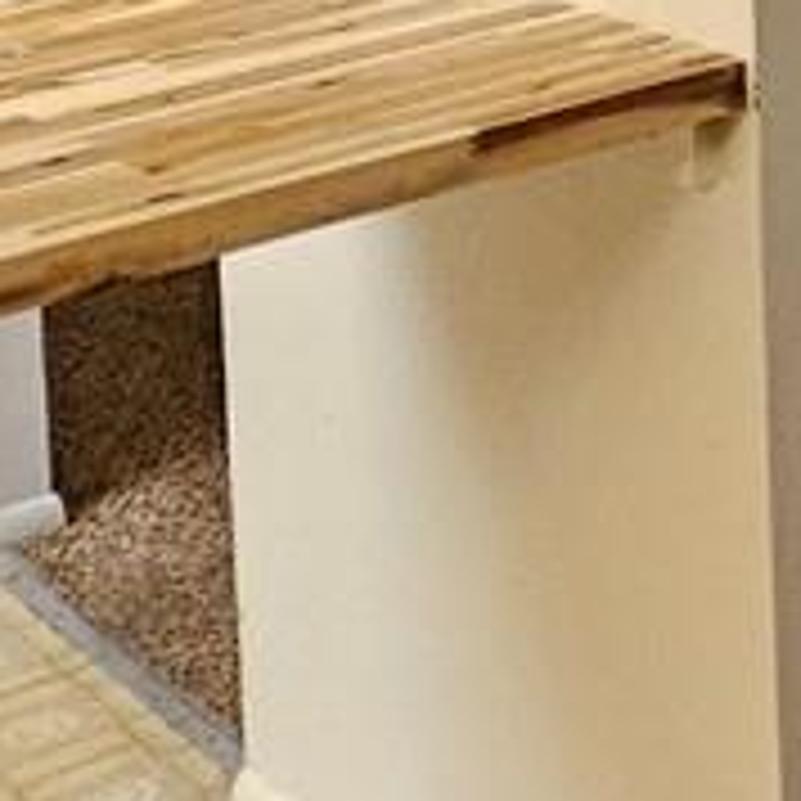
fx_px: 2696
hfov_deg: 12.1
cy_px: -702
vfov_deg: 14.5
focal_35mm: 103
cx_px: 2110
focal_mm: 2.2
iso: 400
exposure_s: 1/40
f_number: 2.2
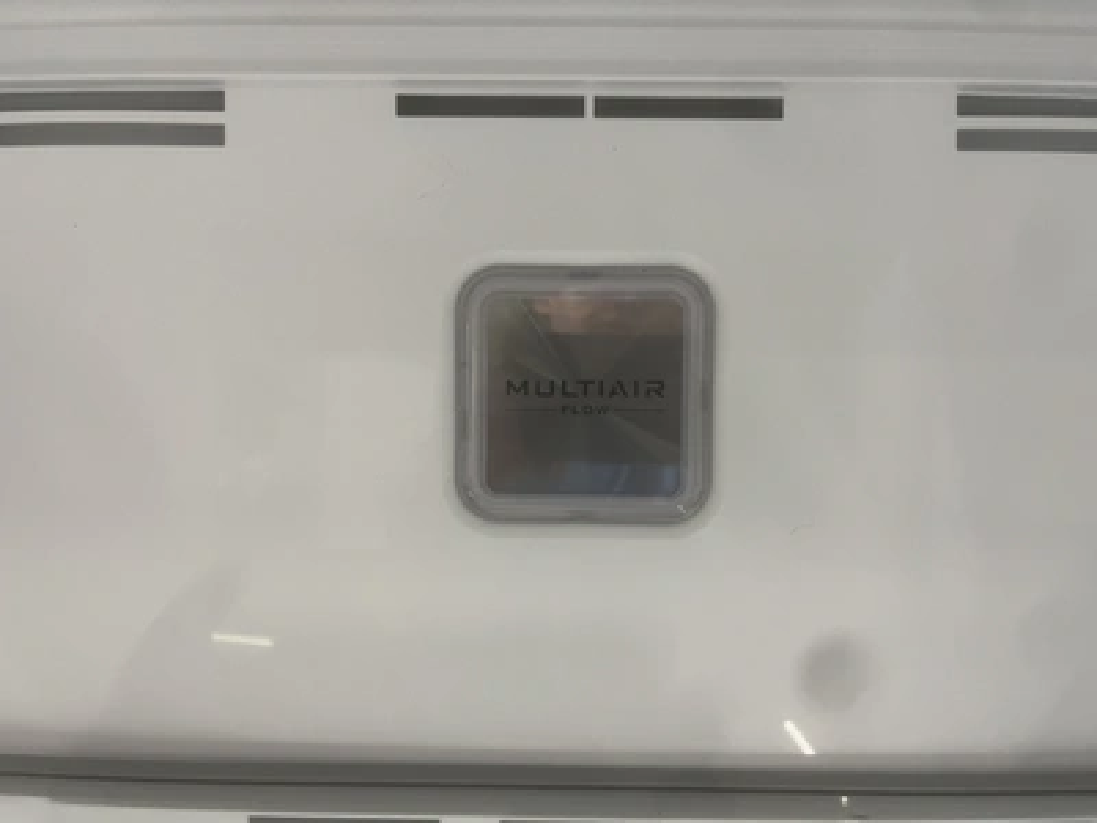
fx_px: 824
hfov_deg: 67.3
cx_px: 548
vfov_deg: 53.1
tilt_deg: -3.1
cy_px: 412
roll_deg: +0.7
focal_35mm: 26
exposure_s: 1/60
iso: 200
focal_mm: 5.1
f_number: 1.6
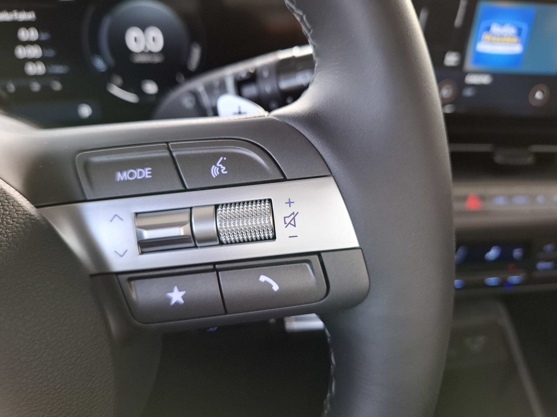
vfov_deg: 58.9
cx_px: 278
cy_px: 208
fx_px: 370
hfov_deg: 73.9
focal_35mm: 23
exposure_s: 1/100
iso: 160
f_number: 1.8
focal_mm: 5.54
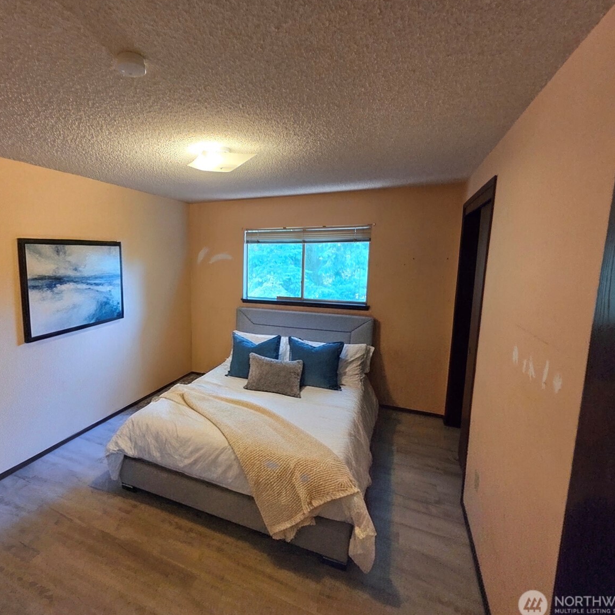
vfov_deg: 87.4
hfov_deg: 85.7
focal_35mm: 16
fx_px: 322
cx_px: 229
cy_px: 305
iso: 640
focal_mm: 2.2
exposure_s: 1/60
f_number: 2.2
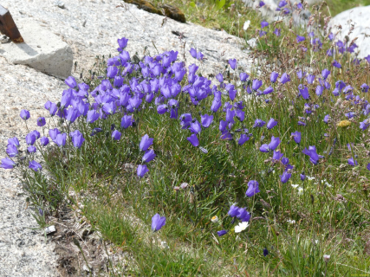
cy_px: 138
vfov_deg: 8.0
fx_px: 1977
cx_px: 185
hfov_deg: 10.7
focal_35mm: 185
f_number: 5.6
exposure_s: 1/320
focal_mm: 33.2
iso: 80
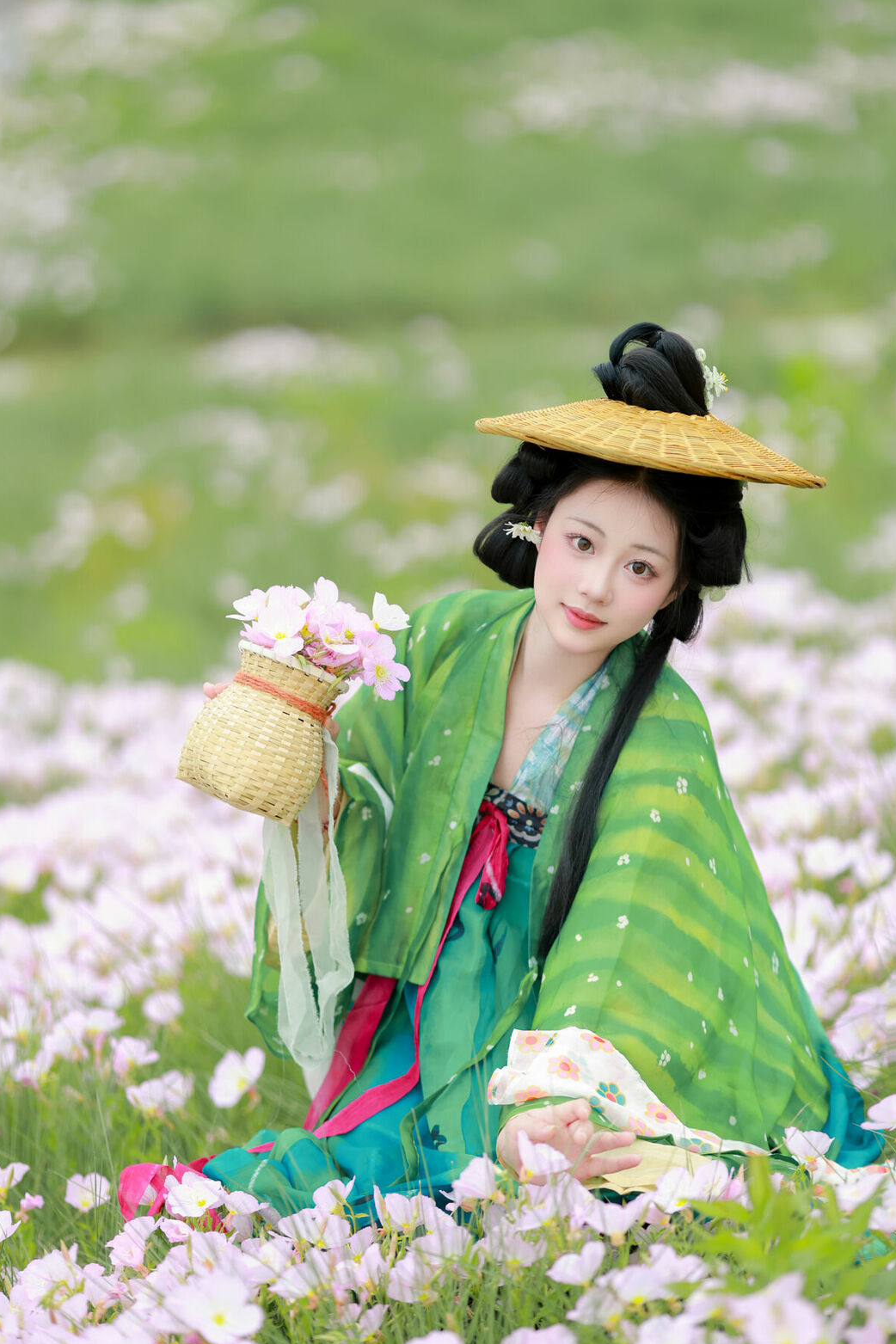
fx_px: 5040
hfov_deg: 10.2
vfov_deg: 15.2
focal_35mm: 135
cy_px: 675
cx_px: 448
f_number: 2.2
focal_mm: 135
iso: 500
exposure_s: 1/2000
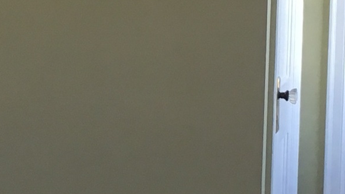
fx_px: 1500
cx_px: -133
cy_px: 72
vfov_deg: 7.4
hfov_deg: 12.6
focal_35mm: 164
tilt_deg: -4.9
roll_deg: -1.3
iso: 25
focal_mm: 4.15
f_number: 2.2
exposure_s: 1/30
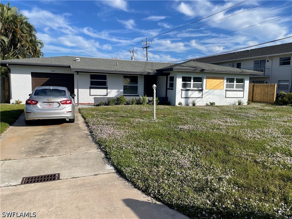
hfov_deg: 67.3
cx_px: 146
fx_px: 219
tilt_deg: -5.1
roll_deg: -1.2
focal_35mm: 26
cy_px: 110
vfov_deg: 53.1
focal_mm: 4.2
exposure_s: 1/4292
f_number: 1.6
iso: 32
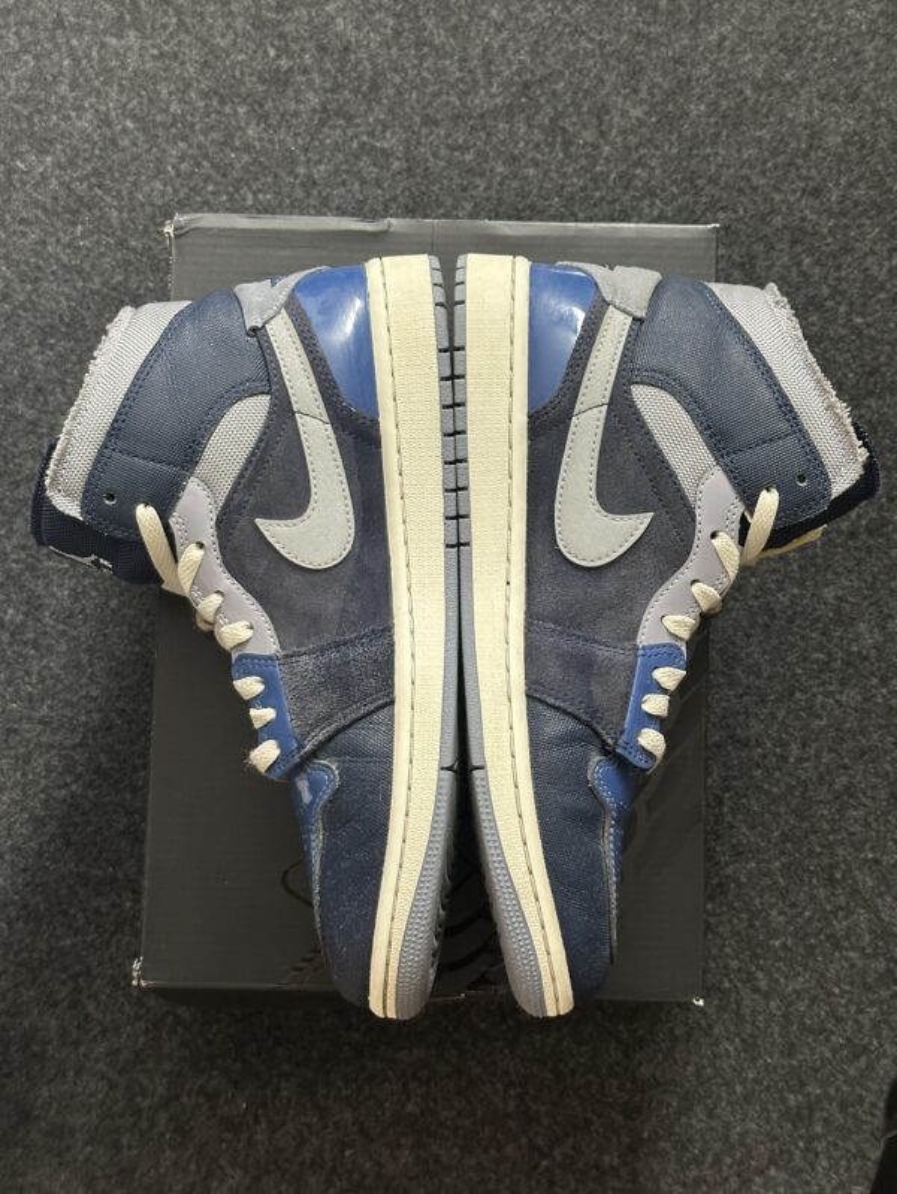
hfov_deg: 30.3
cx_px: 448
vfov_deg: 39.6
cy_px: 597
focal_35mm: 48
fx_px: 1657
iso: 320
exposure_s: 1/34
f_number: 1.78
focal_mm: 6.86
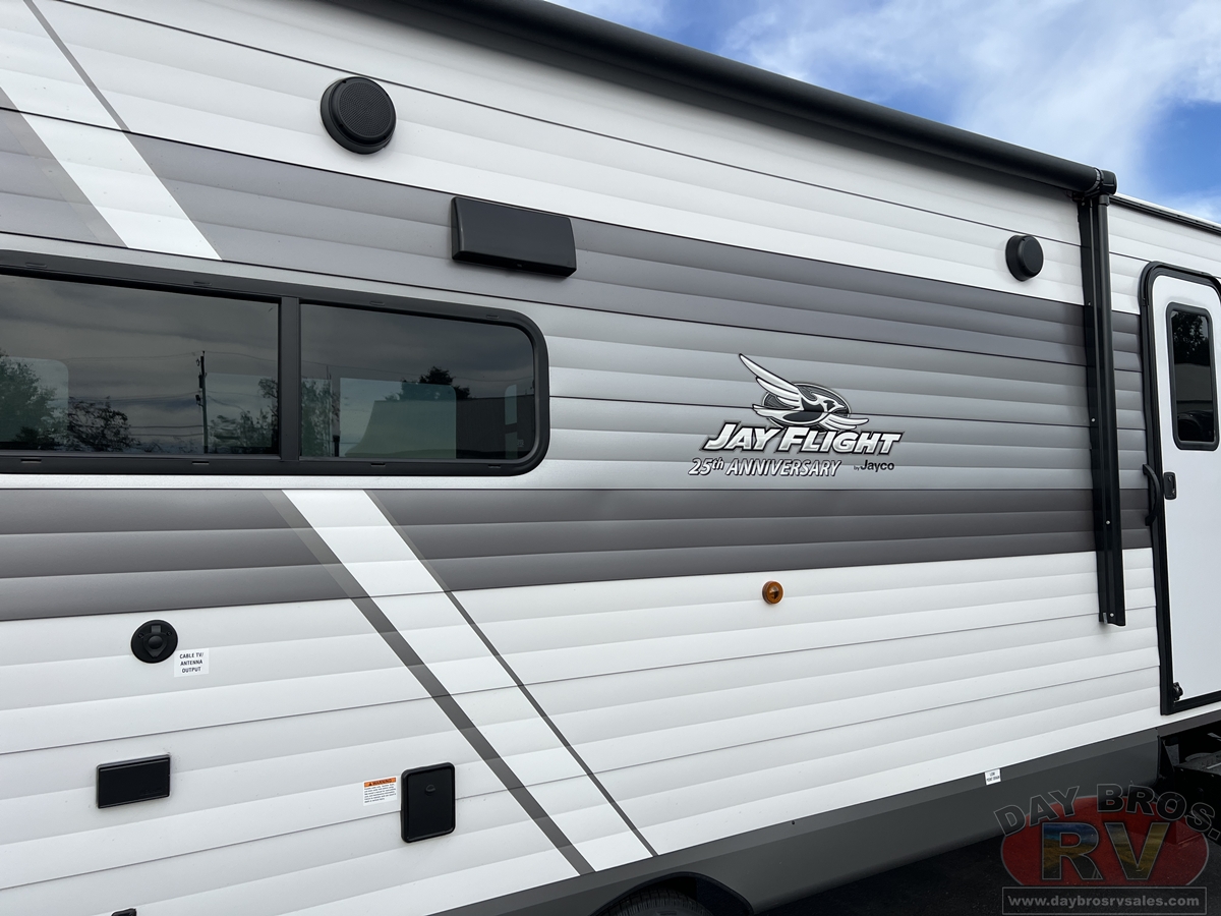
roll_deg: +2.7
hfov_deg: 67.3
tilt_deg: +1.6
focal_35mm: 26
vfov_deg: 53.1
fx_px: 917
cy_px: 458
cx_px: 610
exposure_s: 1/3356
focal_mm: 5.7
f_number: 1.5
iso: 50
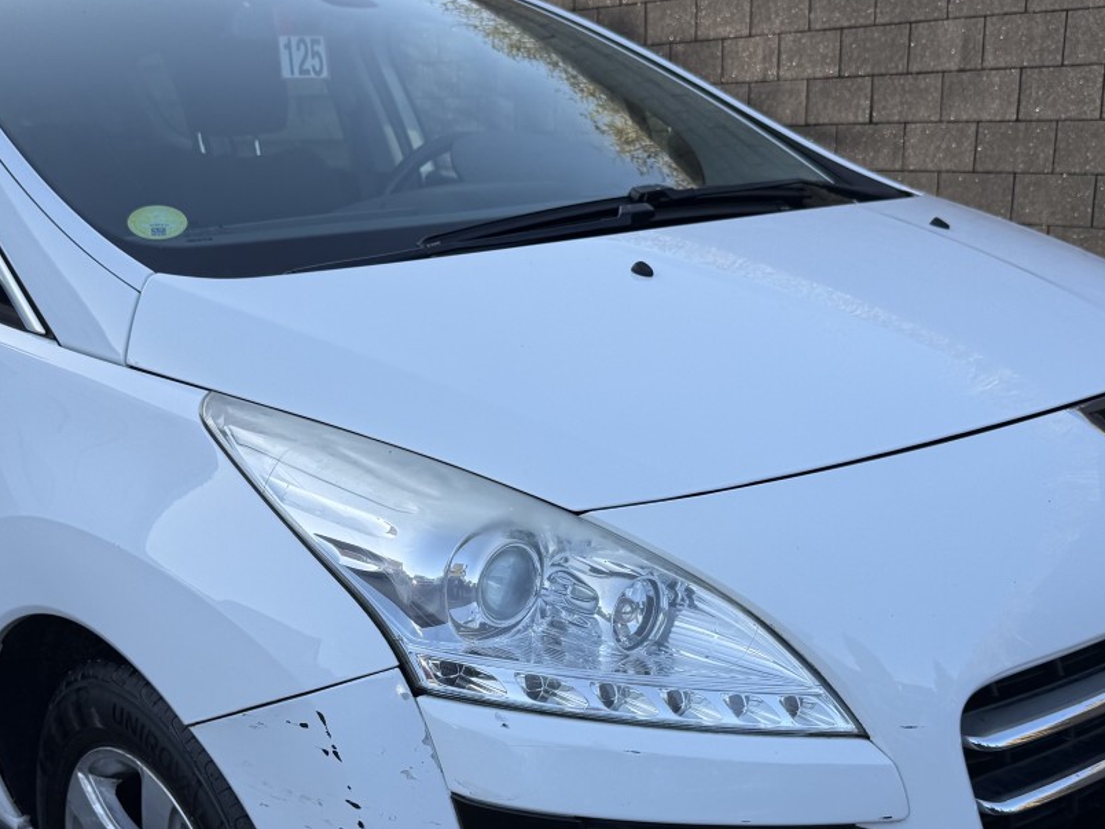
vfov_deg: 33.2
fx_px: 1373
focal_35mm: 43
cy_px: 571
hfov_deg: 43.8
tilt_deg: -18.4
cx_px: 499
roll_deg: +1.5
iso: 80
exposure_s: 1/1855
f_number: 1.78
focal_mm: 6.76
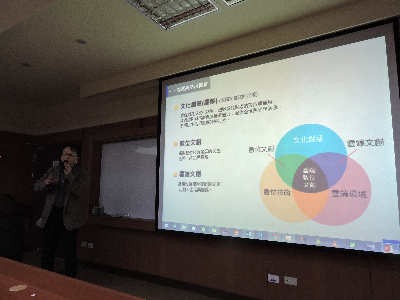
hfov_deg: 71.6
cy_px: 150
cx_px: 200
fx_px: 277
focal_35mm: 24
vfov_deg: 56.8
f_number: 3.3
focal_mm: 4.3
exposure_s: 1/25
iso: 400
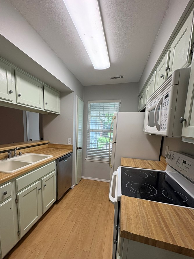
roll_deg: -1.3
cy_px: 146
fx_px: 120
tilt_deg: -8.3
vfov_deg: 94.0
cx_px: 84
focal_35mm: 16
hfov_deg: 77.7
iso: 100
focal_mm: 2.22
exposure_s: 1/120
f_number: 2.2
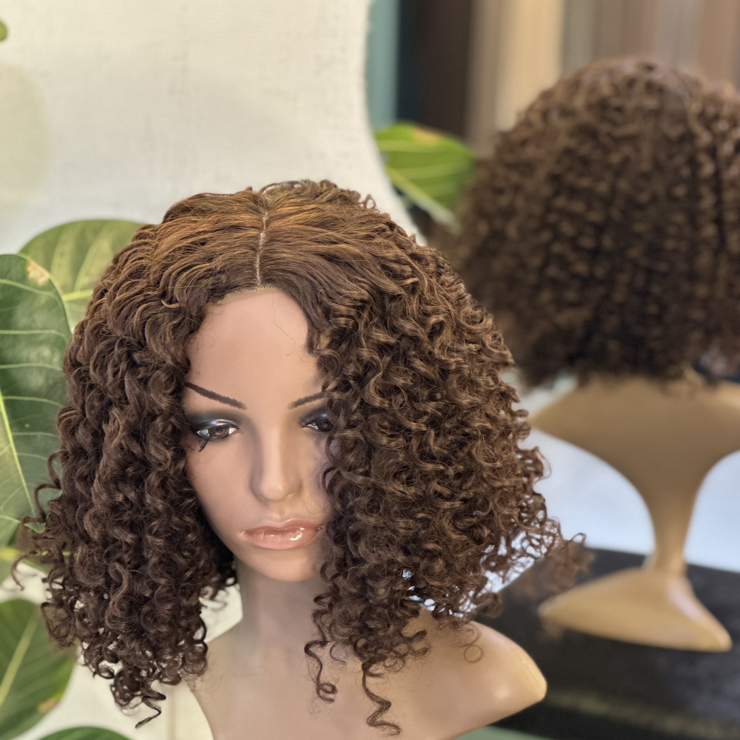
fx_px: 2201
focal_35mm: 91
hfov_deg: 19.1
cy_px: 448
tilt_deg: -16.1
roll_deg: -1.8
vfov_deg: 19.1
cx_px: 370
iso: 400
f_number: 2.8
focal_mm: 9
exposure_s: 1/33
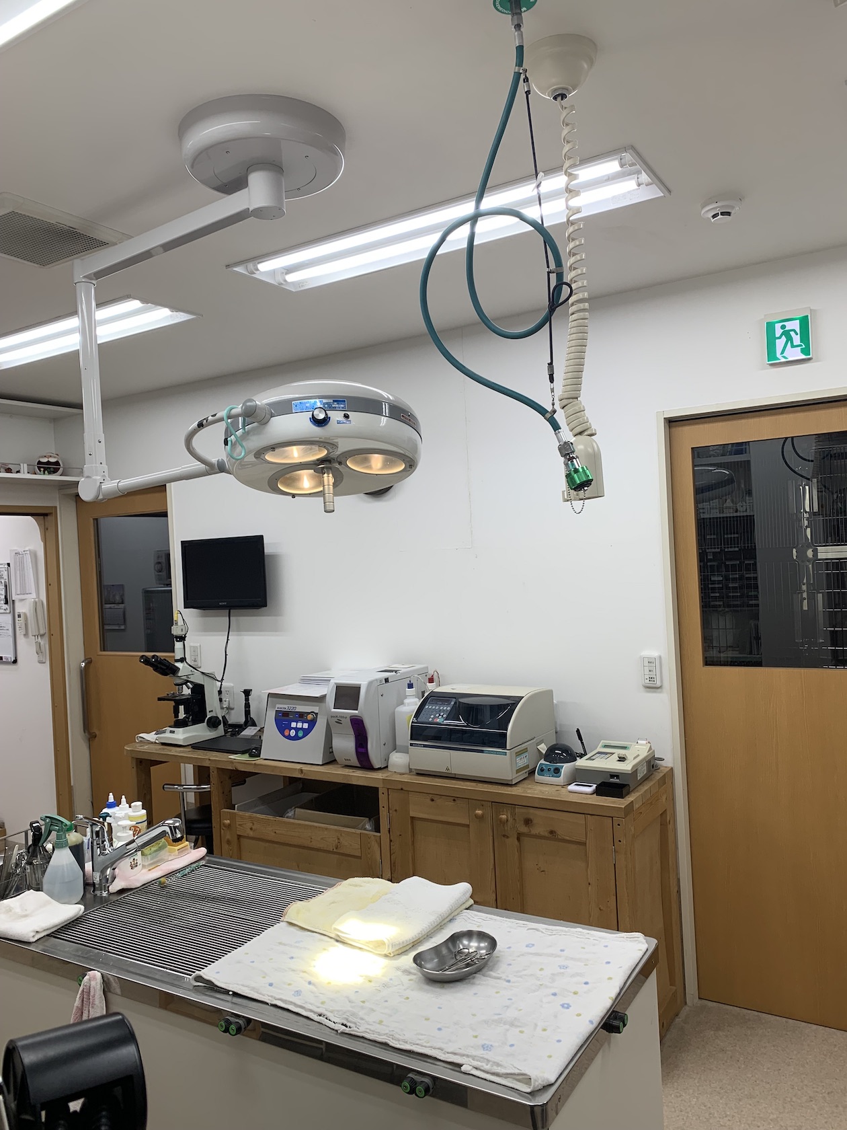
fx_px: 848
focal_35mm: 26
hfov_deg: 53.1
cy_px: 565
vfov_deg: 67.3
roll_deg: +2.7
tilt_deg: +0.0
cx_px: 424
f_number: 1.8
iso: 32
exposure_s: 1/100
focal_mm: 4.25
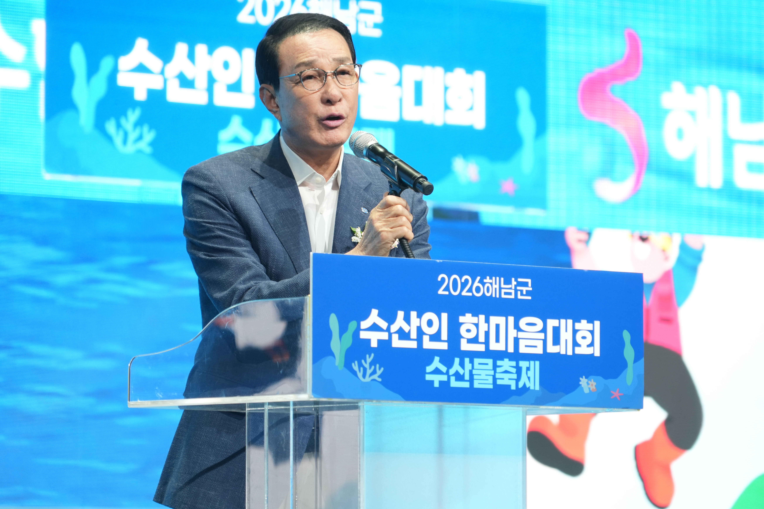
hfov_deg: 9.1
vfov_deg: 6.1
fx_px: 4796
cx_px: 382
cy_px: 254
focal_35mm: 226
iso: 1250
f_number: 6.3
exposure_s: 1/125
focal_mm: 226
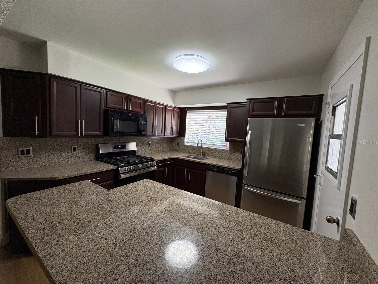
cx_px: 189
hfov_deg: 102.1
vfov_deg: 85.7
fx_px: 153
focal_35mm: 14
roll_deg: -3.5
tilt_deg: -3.8
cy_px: 142
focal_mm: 2.22
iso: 200
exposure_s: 1/120
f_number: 2.2
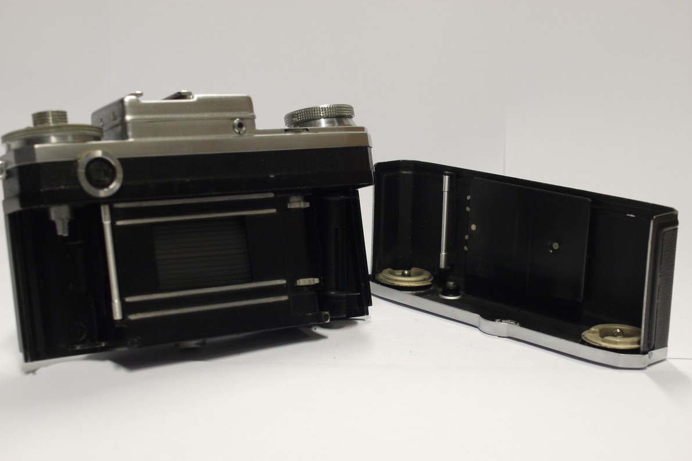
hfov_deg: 31.9
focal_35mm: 63
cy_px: 260
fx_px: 1211
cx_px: 344
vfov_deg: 21.5
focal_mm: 30
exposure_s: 1/25
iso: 400
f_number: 5.6
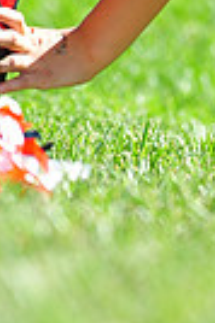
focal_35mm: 798
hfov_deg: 1.7
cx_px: -99
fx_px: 7167
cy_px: -188
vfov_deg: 2.6
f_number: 4.5
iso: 400
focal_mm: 185
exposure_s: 1/1250
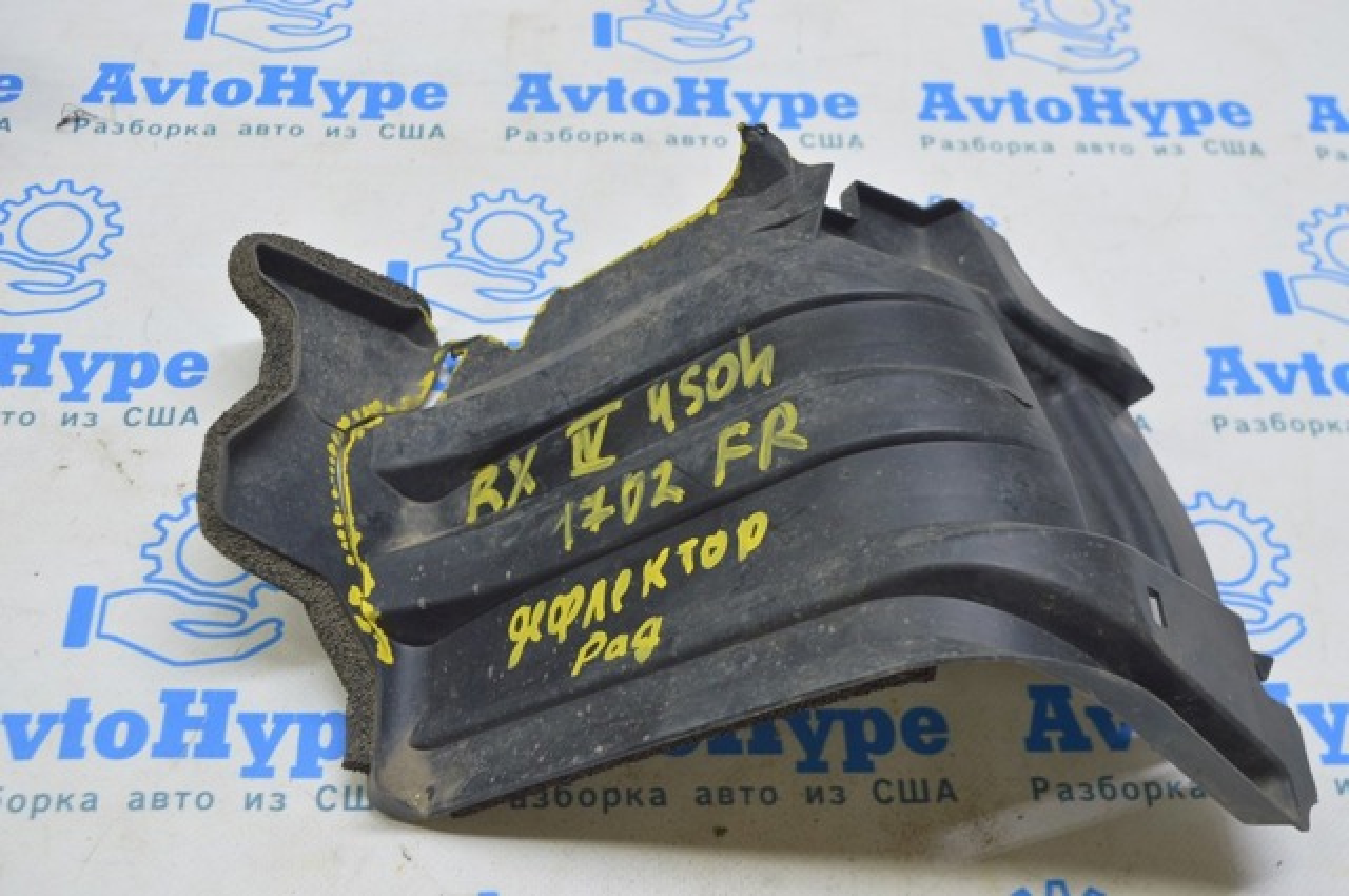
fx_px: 1684
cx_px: 674
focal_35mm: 45
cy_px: 448
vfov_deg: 29.8
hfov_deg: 43.7
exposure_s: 1/20
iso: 400
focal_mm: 30
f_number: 5.6
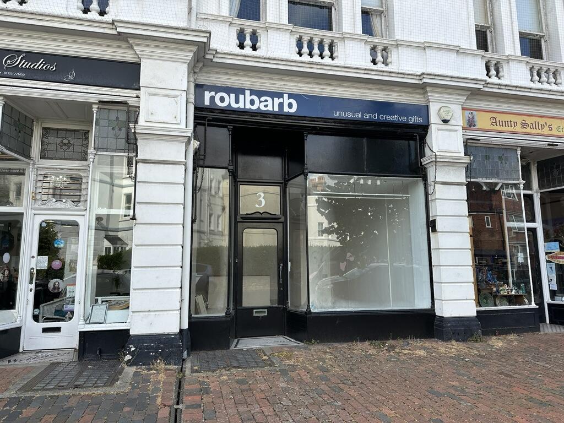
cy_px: 212
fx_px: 391
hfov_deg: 71.6
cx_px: 282
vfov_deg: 56.8
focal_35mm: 24
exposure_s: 1/962
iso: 80
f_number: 1.78
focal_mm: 6.86
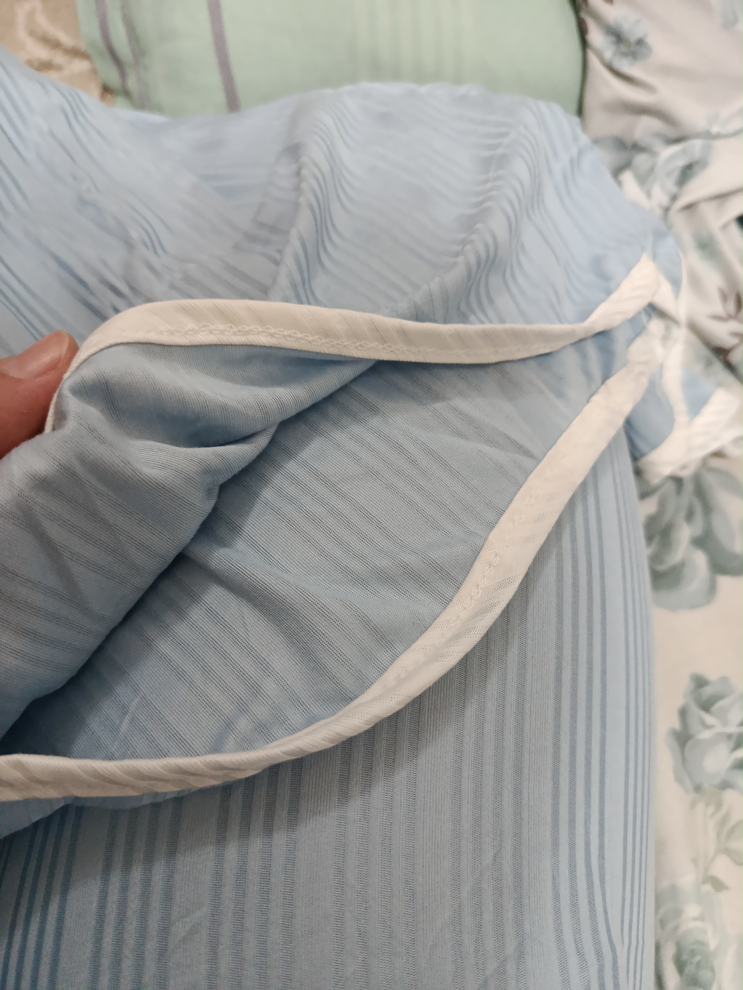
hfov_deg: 56.8
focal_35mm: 24
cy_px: 495
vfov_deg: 71.6
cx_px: 372
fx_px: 687
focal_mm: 5.24
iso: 1305
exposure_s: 1/33.3
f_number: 1.7
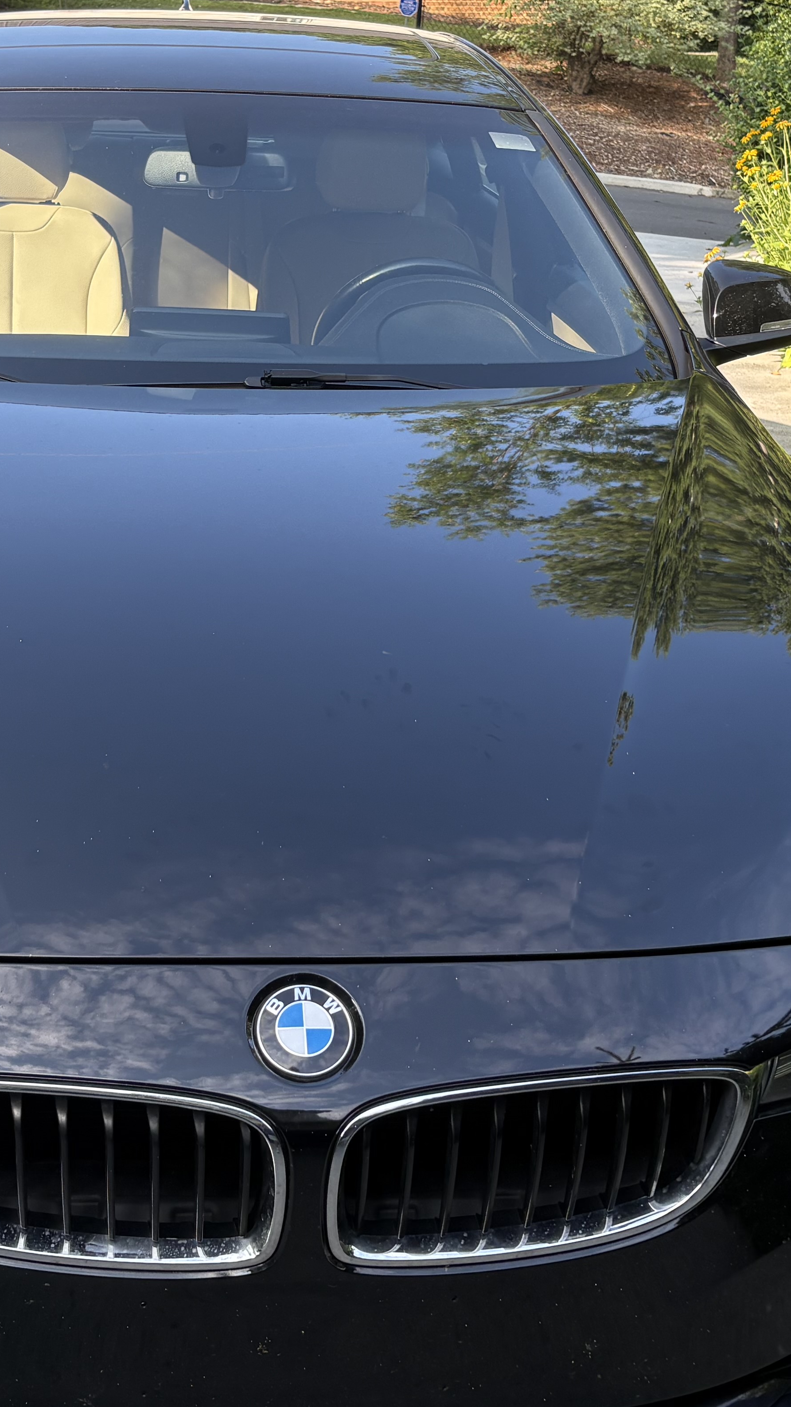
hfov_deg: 23.4
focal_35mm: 51
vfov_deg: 40.4
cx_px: 238
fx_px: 1902
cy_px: 560
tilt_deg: -15.5
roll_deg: -1.5
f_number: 1.6
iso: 50
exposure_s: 1/462
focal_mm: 5.96
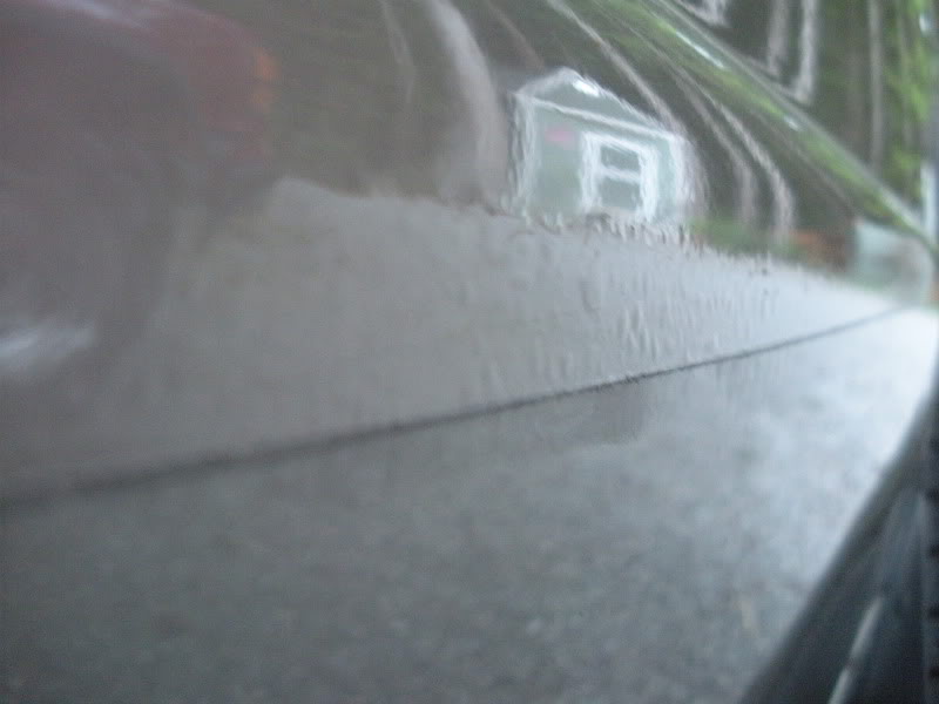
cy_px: 352
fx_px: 977
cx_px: 470
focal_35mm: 36
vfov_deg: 39.7
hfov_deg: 51.4
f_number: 3.5
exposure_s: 1/8
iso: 733
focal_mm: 6.3
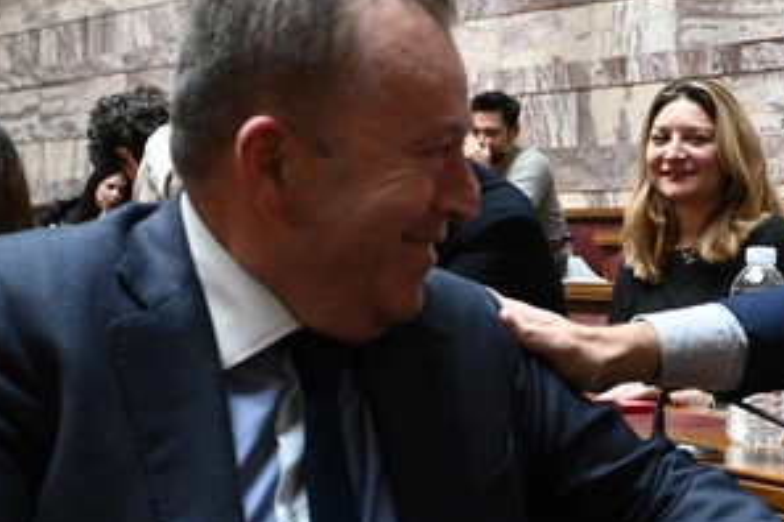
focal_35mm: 71
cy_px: 223
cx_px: 752
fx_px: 1548
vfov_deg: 19.2
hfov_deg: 27.1
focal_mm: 32.5
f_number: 5
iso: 6400
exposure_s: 1/400
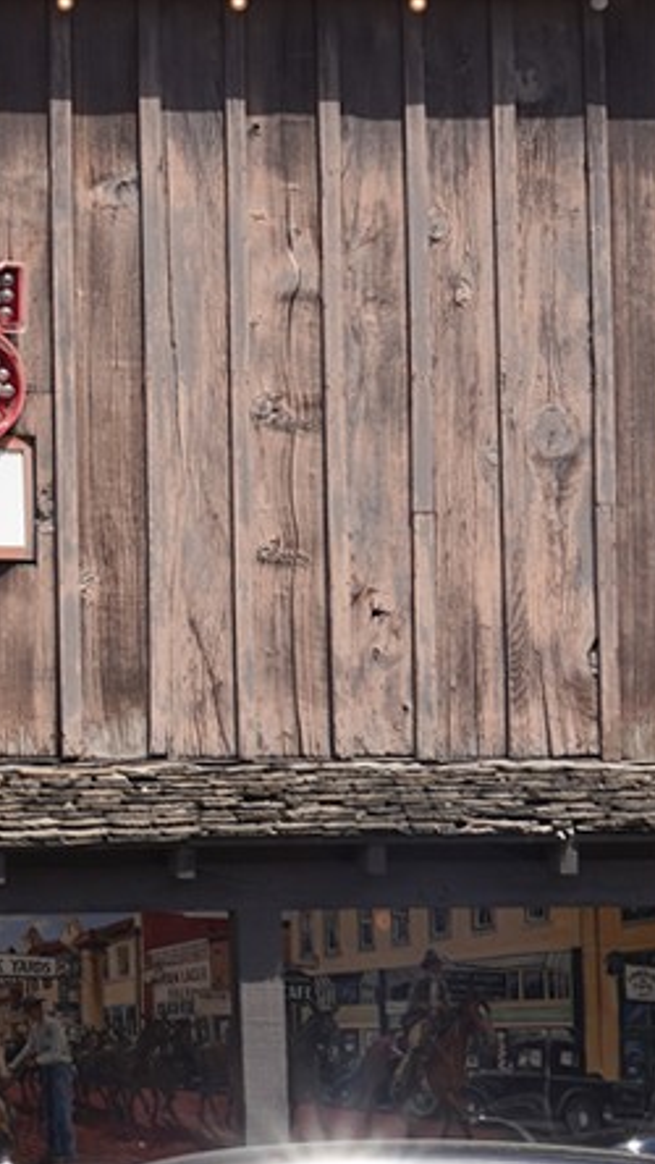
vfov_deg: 11.7
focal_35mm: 184
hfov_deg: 6.2
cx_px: -1095
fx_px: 5677
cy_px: 613
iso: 160
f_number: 16
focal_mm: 39
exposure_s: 1/100
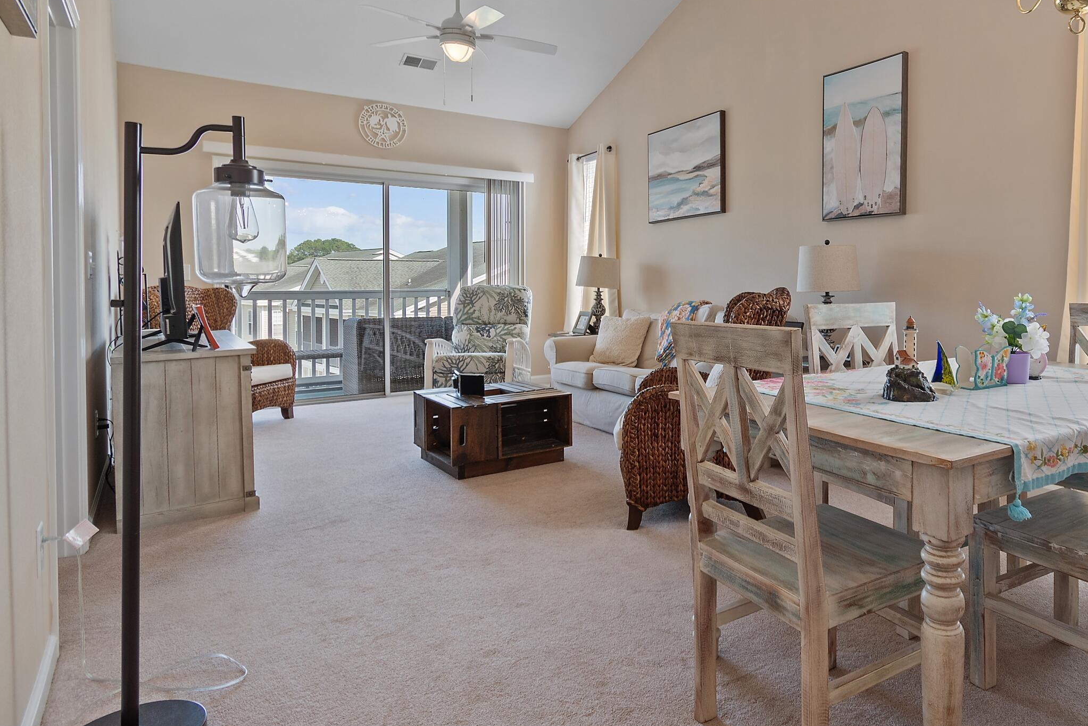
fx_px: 665
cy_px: 295
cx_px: 738
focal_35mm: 22
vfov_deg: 56.9
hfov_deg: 75.7
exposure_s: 1/13
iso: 100
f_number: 4.5
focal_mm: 10
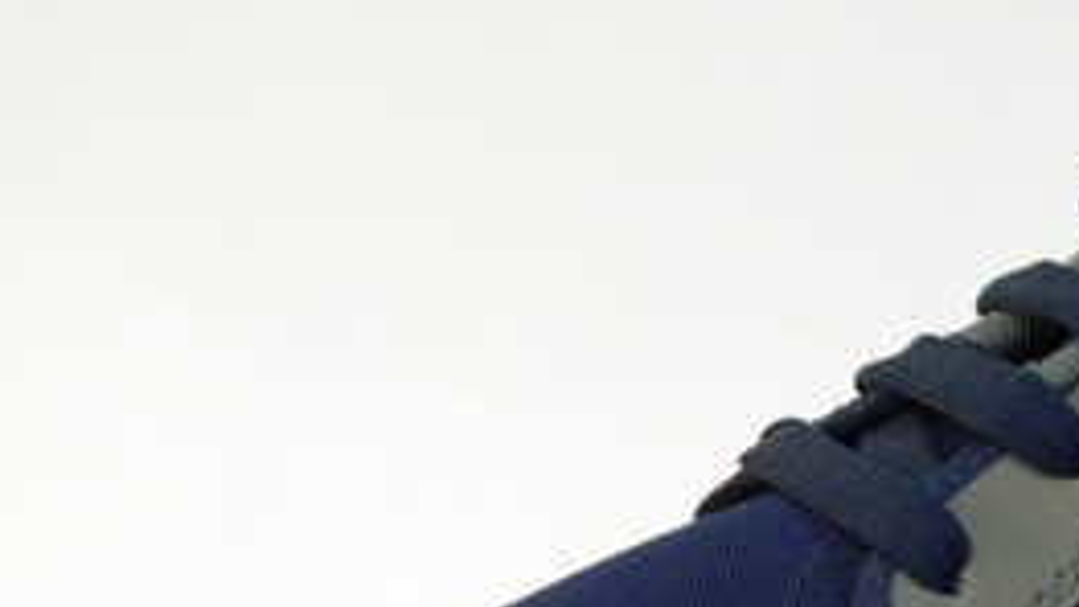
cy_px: 625
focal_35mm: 118
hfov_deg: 17.8
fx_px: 3376
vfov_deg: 10.2
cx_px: 1017
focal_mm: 10.2
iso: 400
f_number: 3.8
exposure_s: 1/10
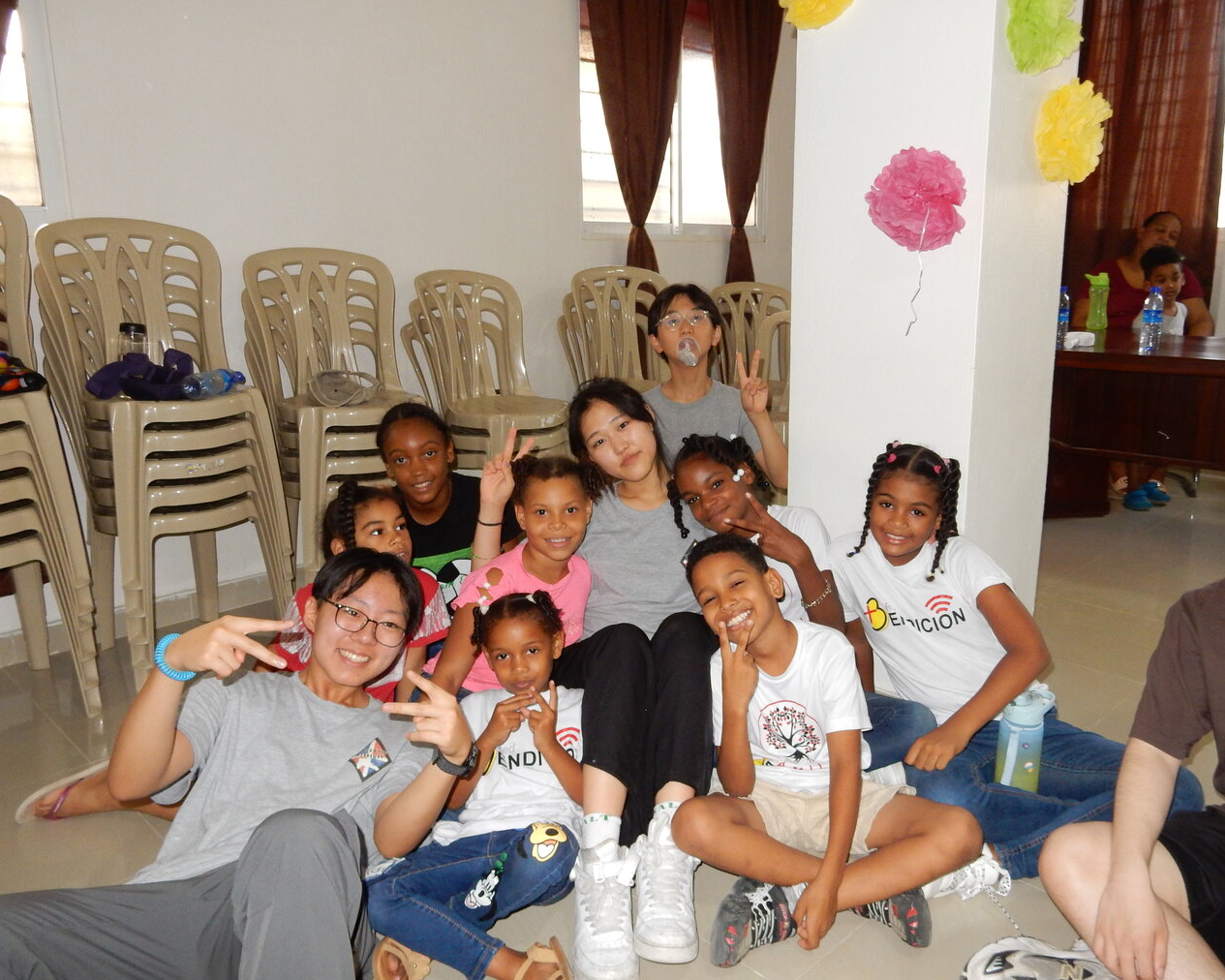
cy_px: 474
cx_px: 672
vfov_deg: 53.2
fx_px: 979
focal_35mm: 27
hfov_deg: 63.9
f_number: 3.7
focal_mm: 4.5
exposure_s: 1/30
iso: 280
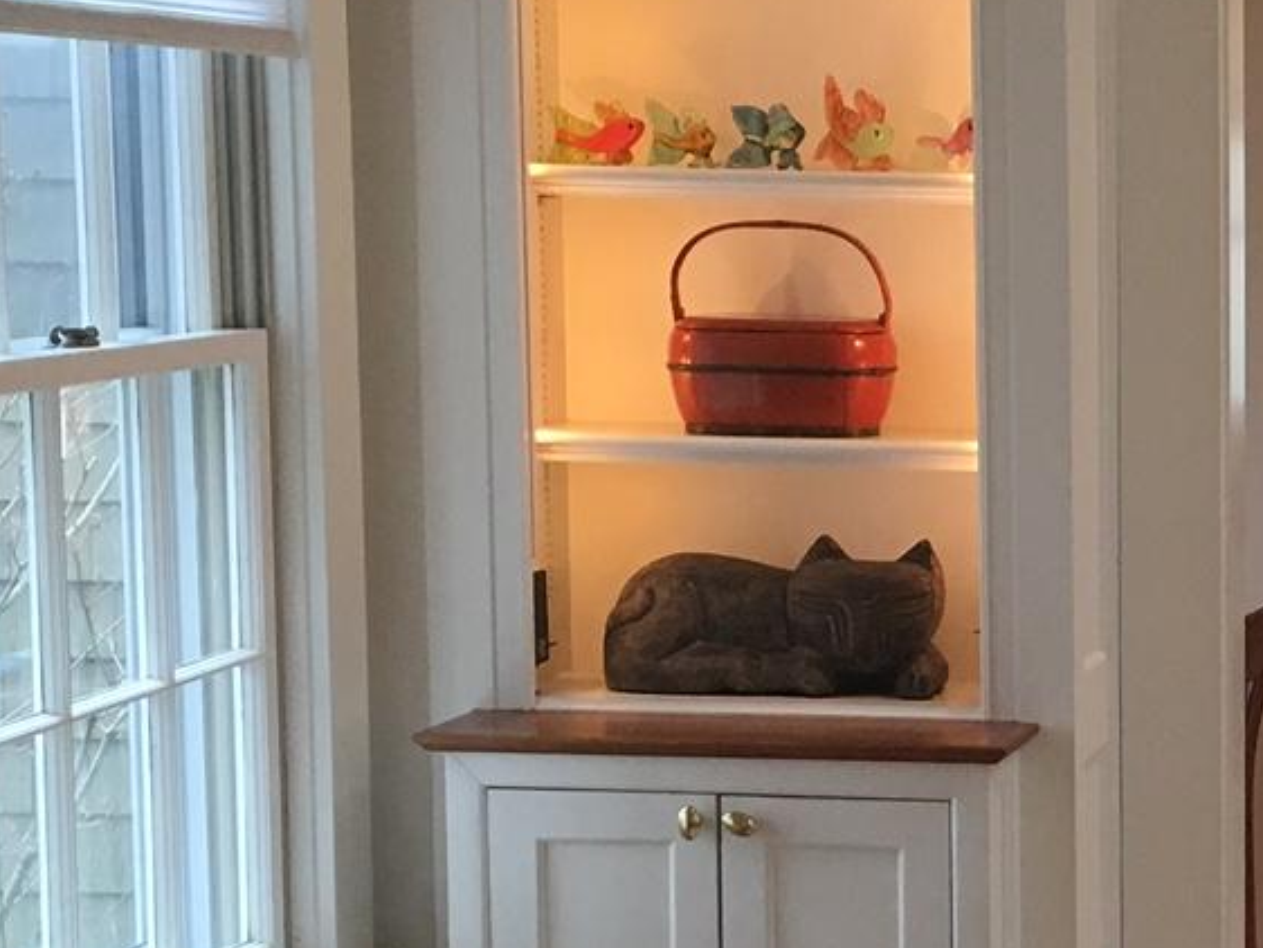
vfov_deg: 14.2
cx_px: 1632
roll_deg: -0.5
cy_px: 625
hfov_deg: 17.7
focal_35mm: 104
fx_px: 3796
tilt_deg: -5.7
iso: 40
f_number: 2.2
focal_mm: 4.15
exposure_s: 1/30
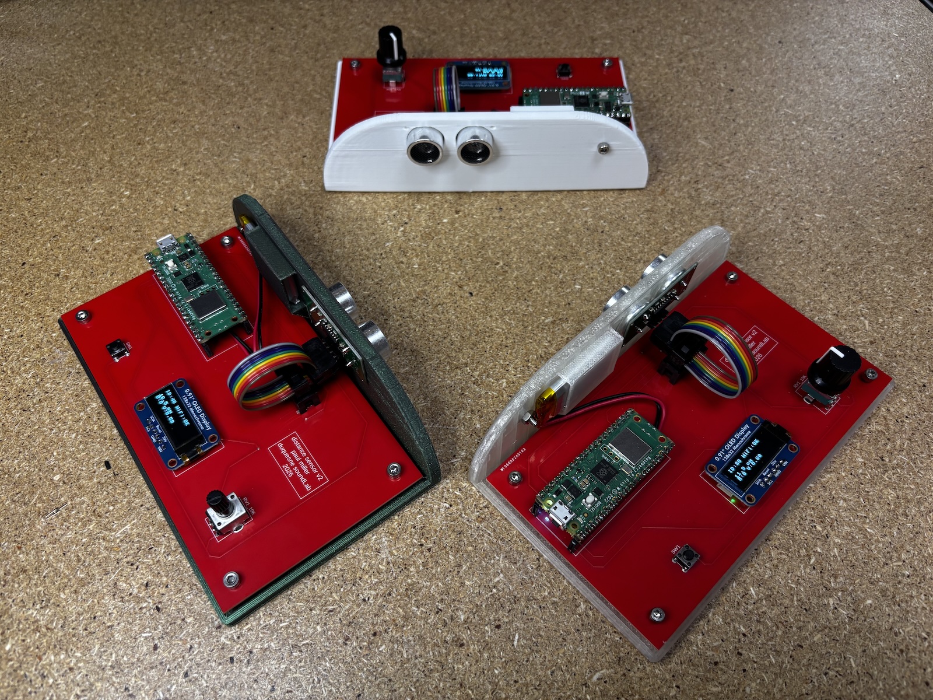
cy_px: 350
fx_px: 701
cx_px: 466
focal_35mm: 26
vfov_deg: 53.1
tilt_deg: -59.1
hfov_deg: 67.3
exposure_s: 1/120
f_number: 1.6
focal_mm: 5.96
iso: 125
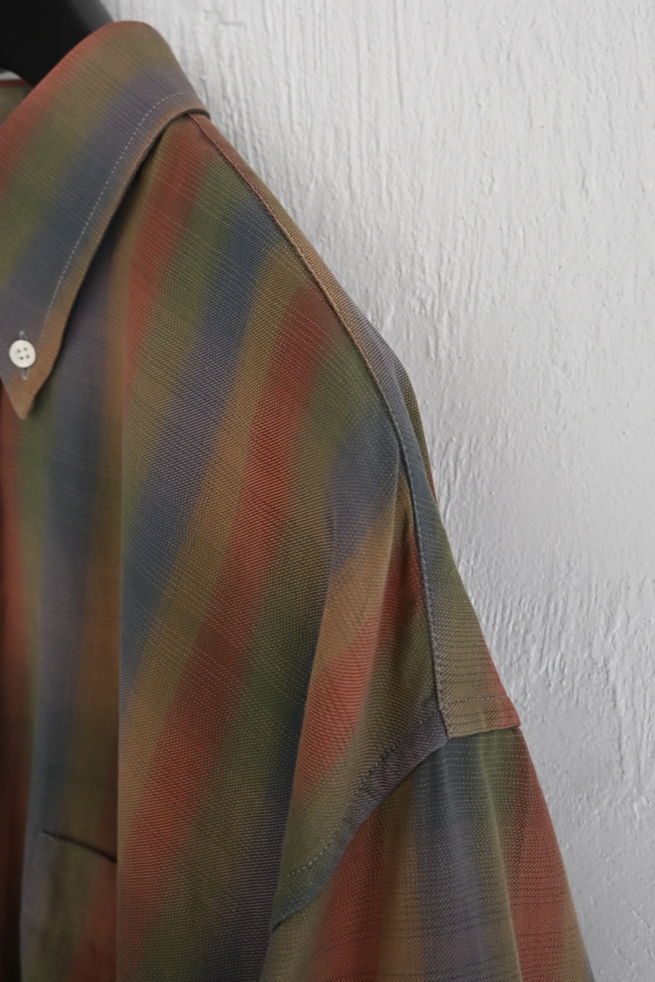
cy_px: 491
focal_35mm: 24
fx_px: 655
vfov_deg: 73.7
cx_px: 328
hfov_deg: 53.1
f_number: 3.5
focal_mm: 16
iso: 800
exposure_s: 1/50
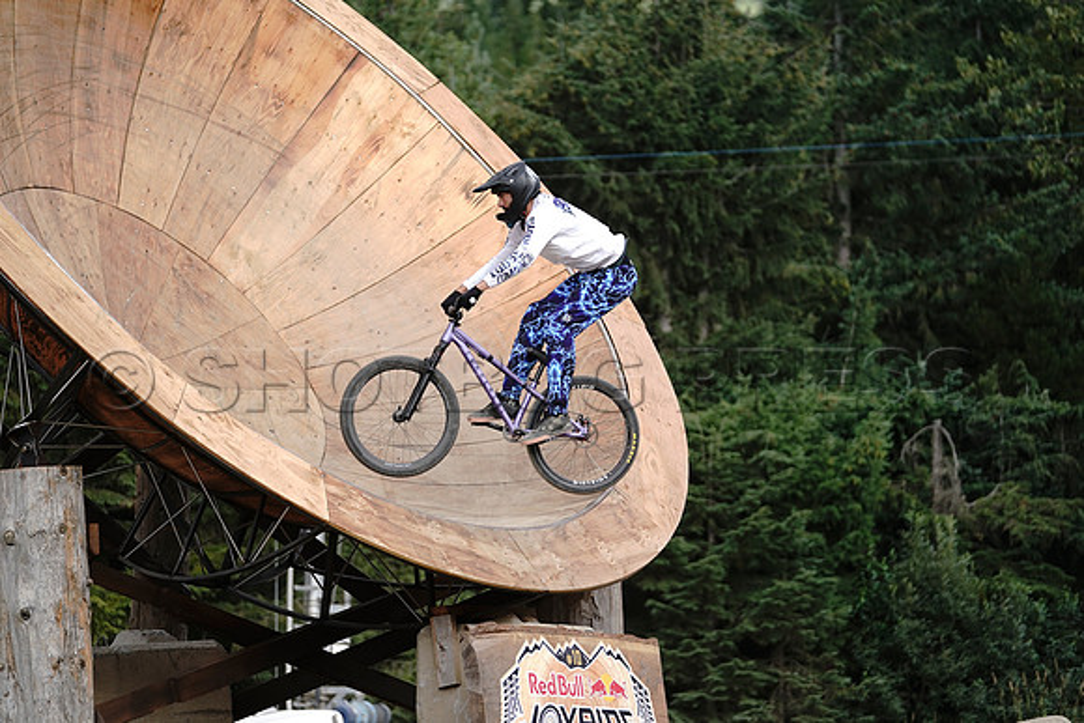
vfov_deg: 10.1
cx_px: 542
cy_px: 362
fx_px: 4096
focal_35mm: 136
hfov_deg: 15.1
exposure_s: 1/1000
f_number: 2.8
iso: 250
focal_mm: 136
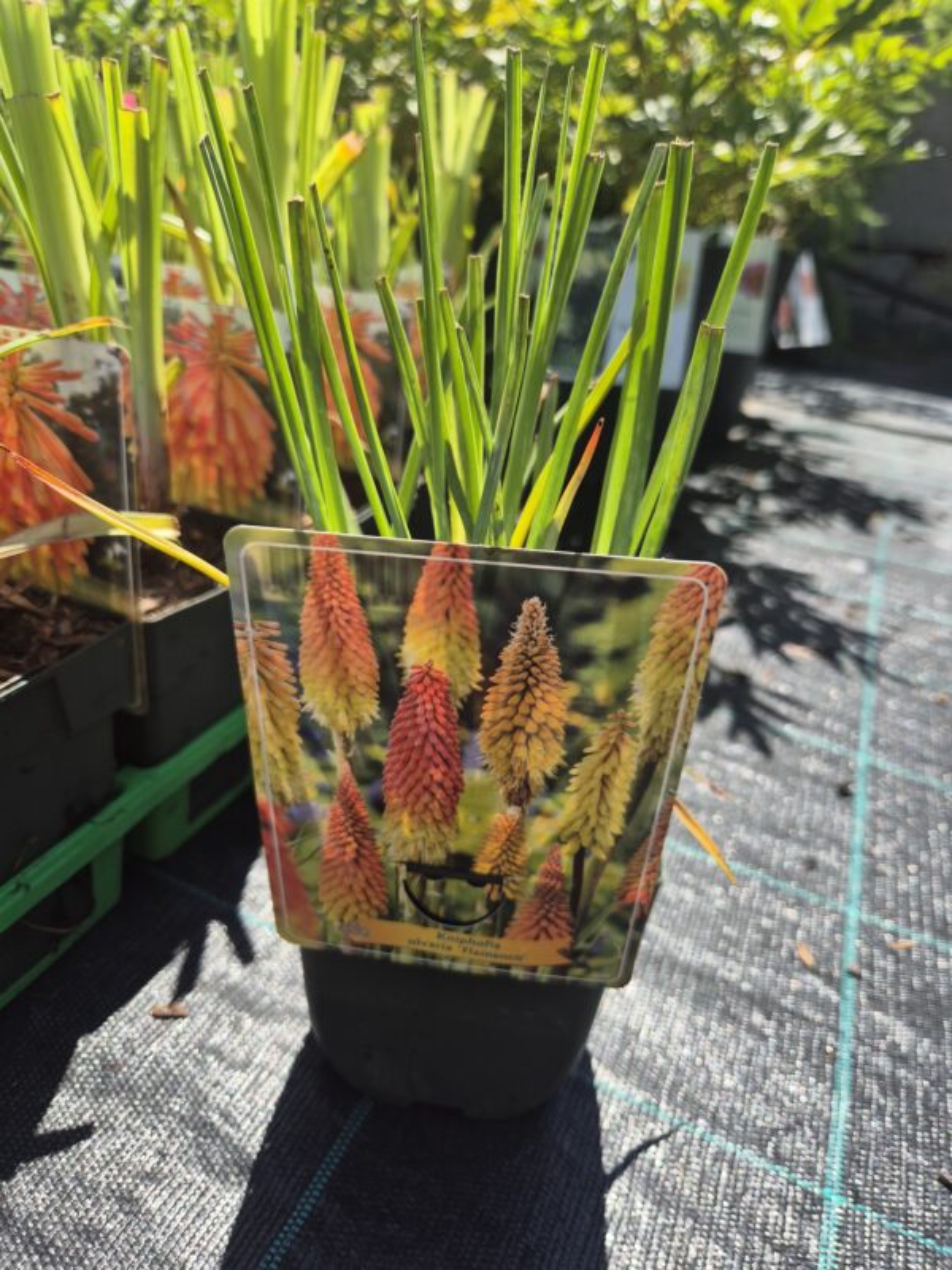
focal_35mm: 23
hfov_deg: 58.9
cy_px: 635
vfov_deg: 73.9
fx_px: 843
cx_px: 476
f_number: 1.8
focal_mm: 5.4
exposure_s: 1/928
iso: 25
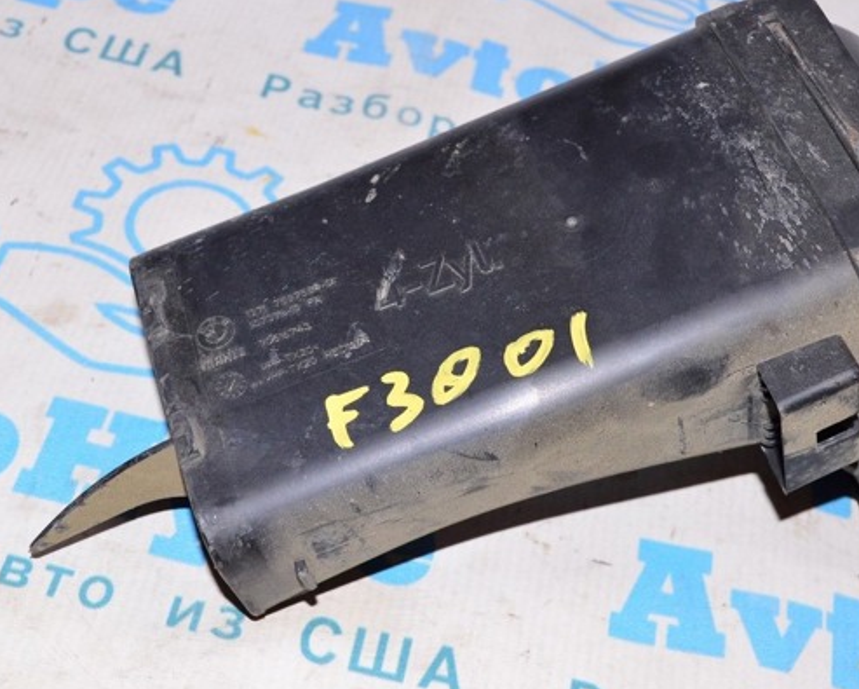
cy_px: 339
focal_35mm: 62
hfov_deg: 30.5
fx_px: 1577
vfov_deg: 24.6
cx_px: 404
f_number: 8
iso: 1600
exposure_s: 1/200
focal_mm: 34
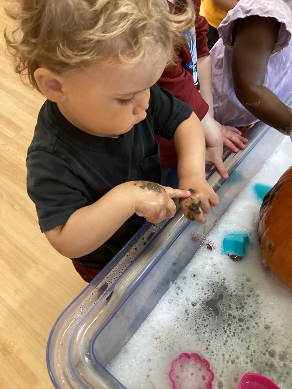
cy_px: 194
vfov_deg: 58.3
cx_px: 146
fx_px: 348
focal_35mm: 31
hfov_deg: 45.5
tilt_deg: -50.1
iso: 320
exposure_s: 1/33
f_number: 2.4
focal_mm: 3.3
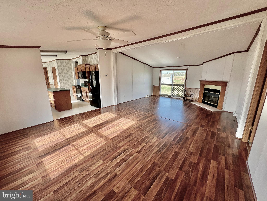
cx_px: 134
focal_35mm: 13
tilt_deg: -12.9
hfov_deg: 106.2
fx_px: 100
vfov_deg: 89.9
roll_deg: -0.1
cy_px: 100
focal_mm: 1.57
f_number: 1.8
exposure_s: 1/112
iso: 32
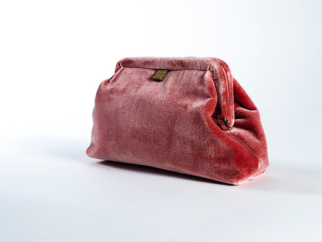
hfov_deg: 31.6
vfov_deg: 24.0
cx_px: 191
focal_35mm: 61
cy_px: 109
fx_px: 568
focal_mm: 50
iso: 200
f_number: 8
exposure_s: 1/200
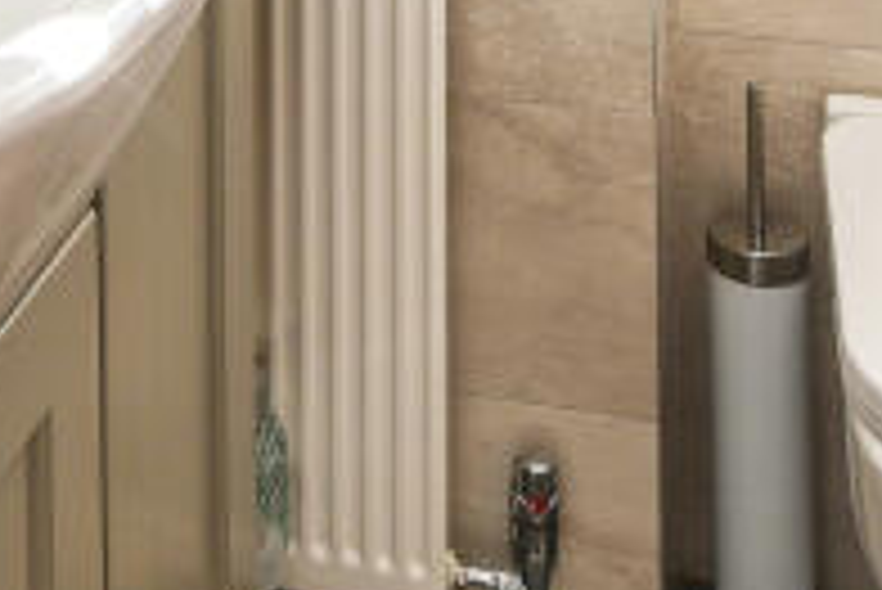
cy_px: -685
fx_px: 1790
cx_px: 216
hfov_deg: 27.3
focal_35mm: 73
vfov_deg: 14.5
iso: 400
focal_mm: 14
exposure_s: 1/160
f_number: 8
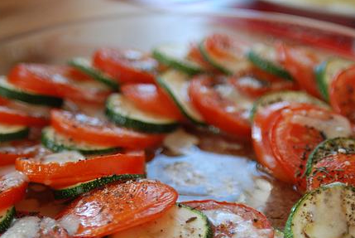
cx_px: 174
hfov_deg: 35.6
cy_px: 204
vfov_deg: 23.7
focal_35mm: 56
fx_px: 553
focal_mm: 20
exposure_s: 1/250
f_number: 1.8
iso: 400
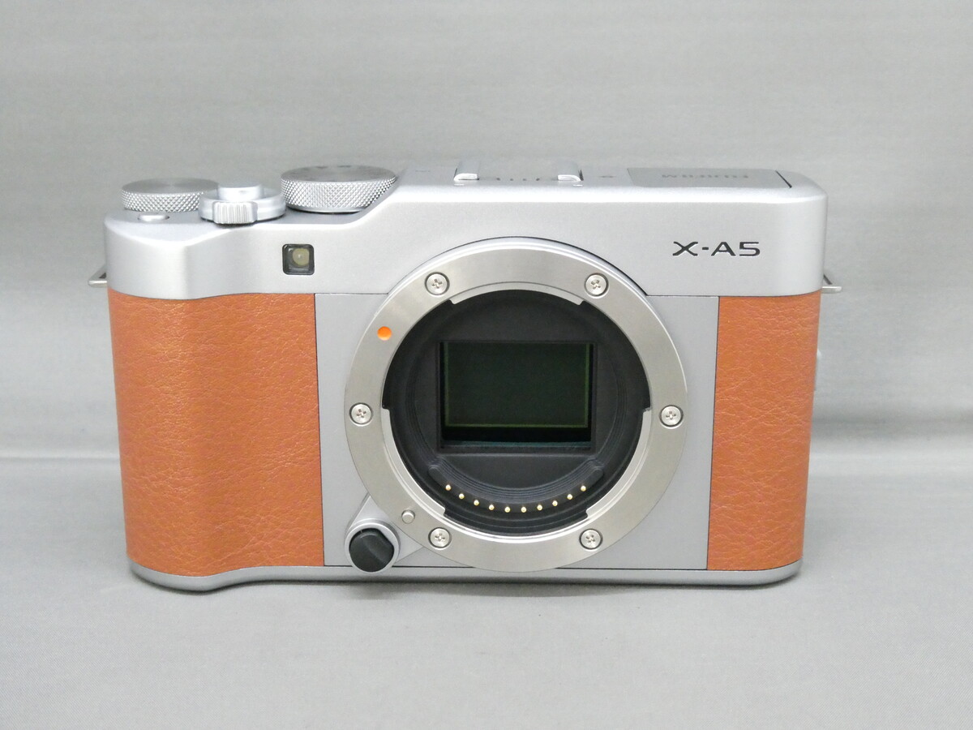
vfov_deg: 29.1
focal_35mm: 50
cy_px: 365
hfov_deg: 38.2
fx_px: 1405
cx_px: 486
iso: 1600
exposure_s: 1/40
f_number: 5.6
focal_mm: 9
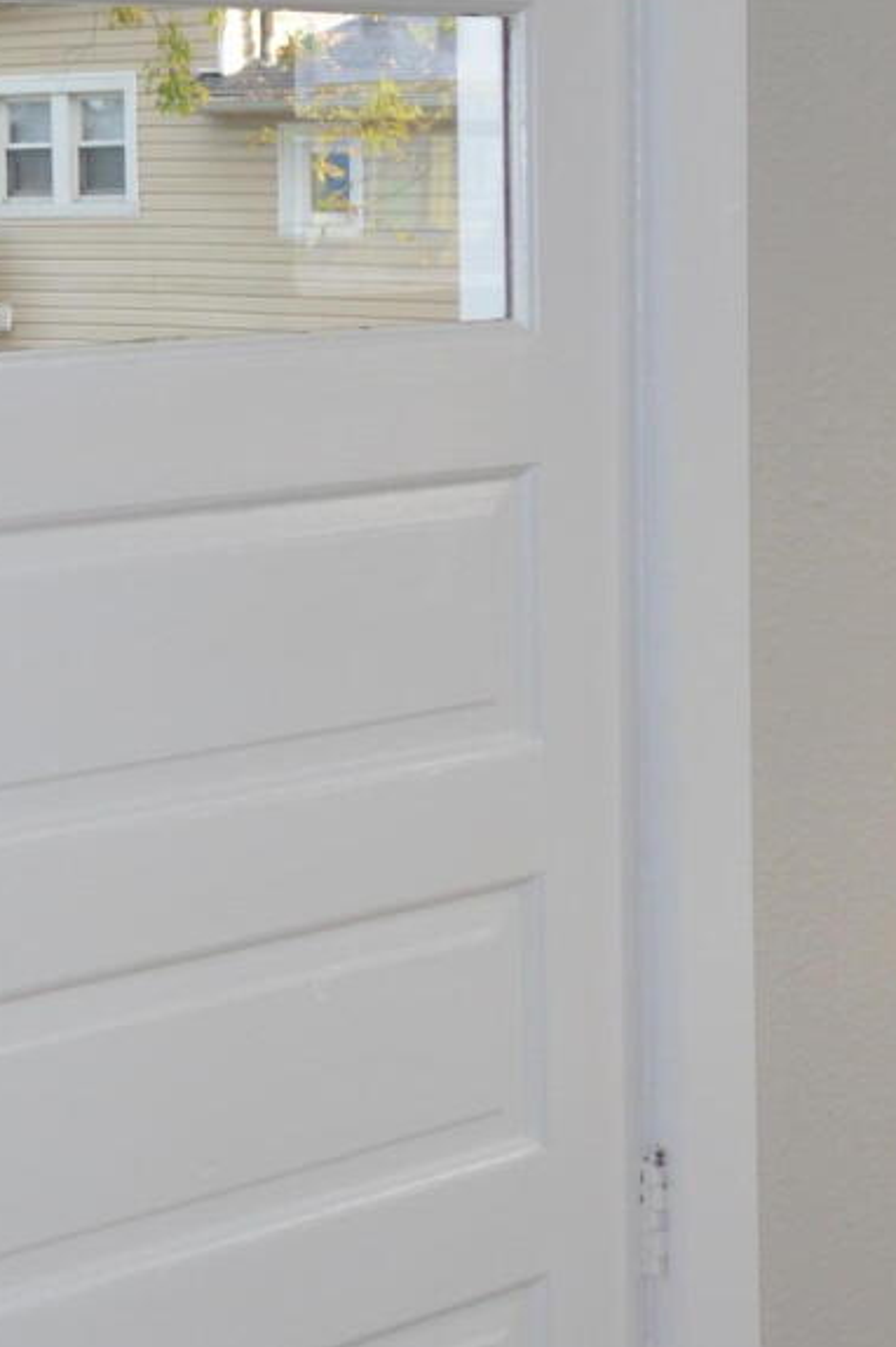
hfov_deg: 14.3
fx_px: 3513
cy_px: 444
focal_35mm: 94
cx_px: 904
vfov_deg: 21.6
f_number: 4
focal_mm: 18
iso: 360
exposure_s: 1/125
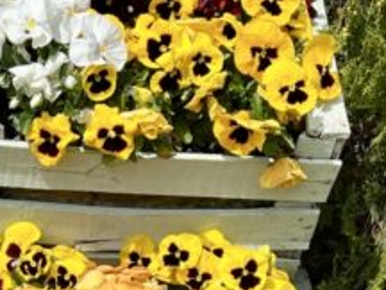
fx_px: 1372
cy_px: 446
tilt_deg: -32.8
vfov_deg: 11.5
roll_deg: -1.1
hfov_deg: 15.7
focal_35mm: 123
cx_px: 0
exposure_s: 1/3571
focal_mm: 5.7
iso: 50
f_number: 1.5
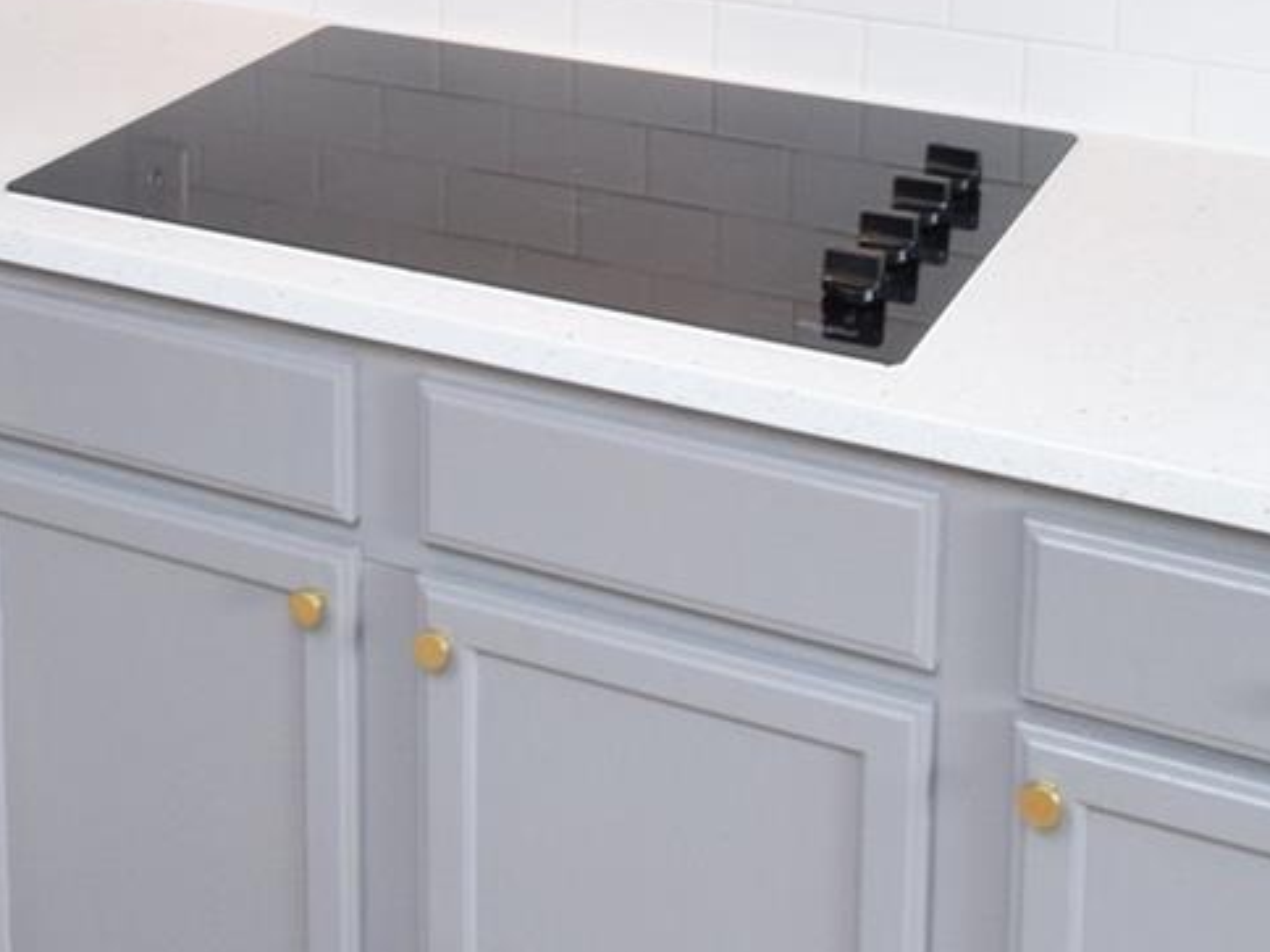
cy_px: -216
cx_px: 457
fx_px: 2238
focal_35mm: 61
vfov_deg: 22.1
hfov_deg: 31.5
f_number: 9
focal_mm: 10
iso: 800
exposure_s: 1/6
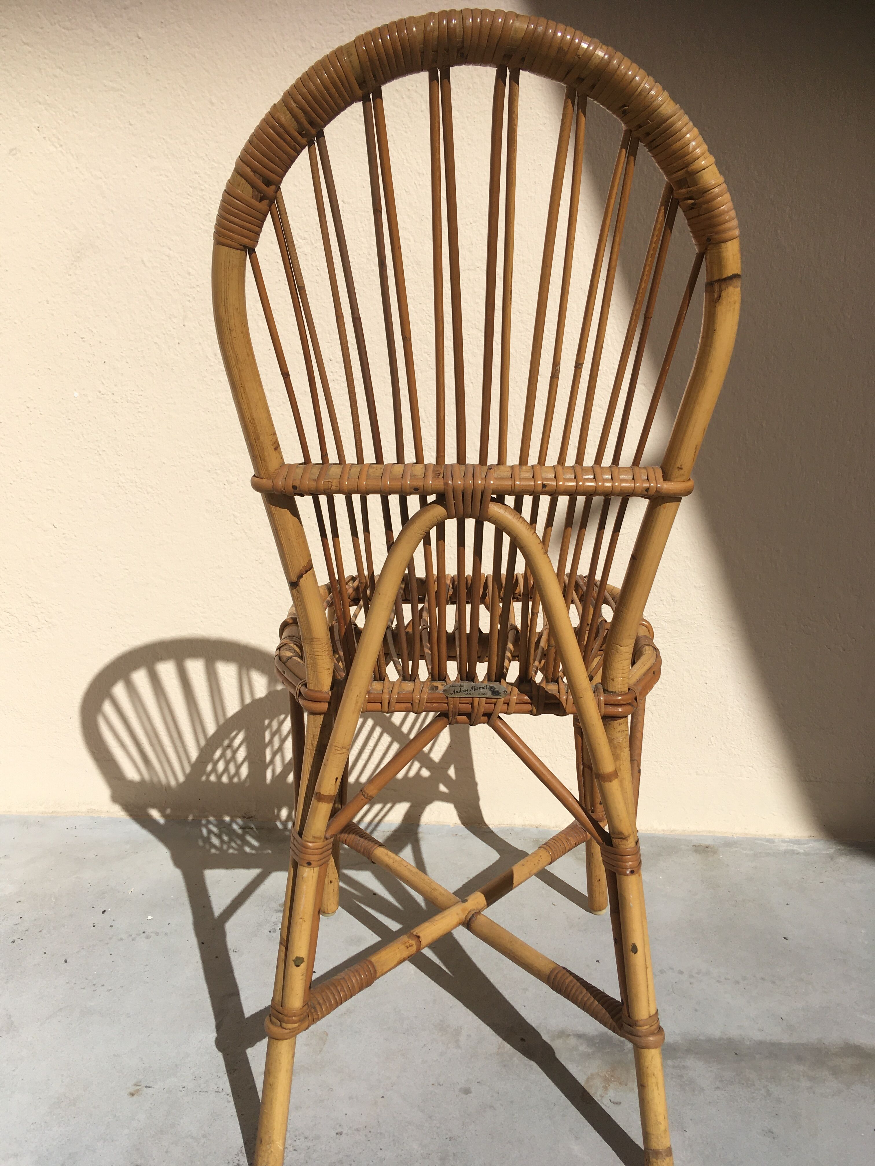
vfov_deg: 61.7
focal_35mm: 29
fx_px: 977
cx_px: 438
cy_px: 583
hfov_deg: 48.2
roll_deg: +0.3
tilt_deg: -13.2
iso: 25
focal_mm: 4.15
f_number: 2.2
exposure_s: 1/4049
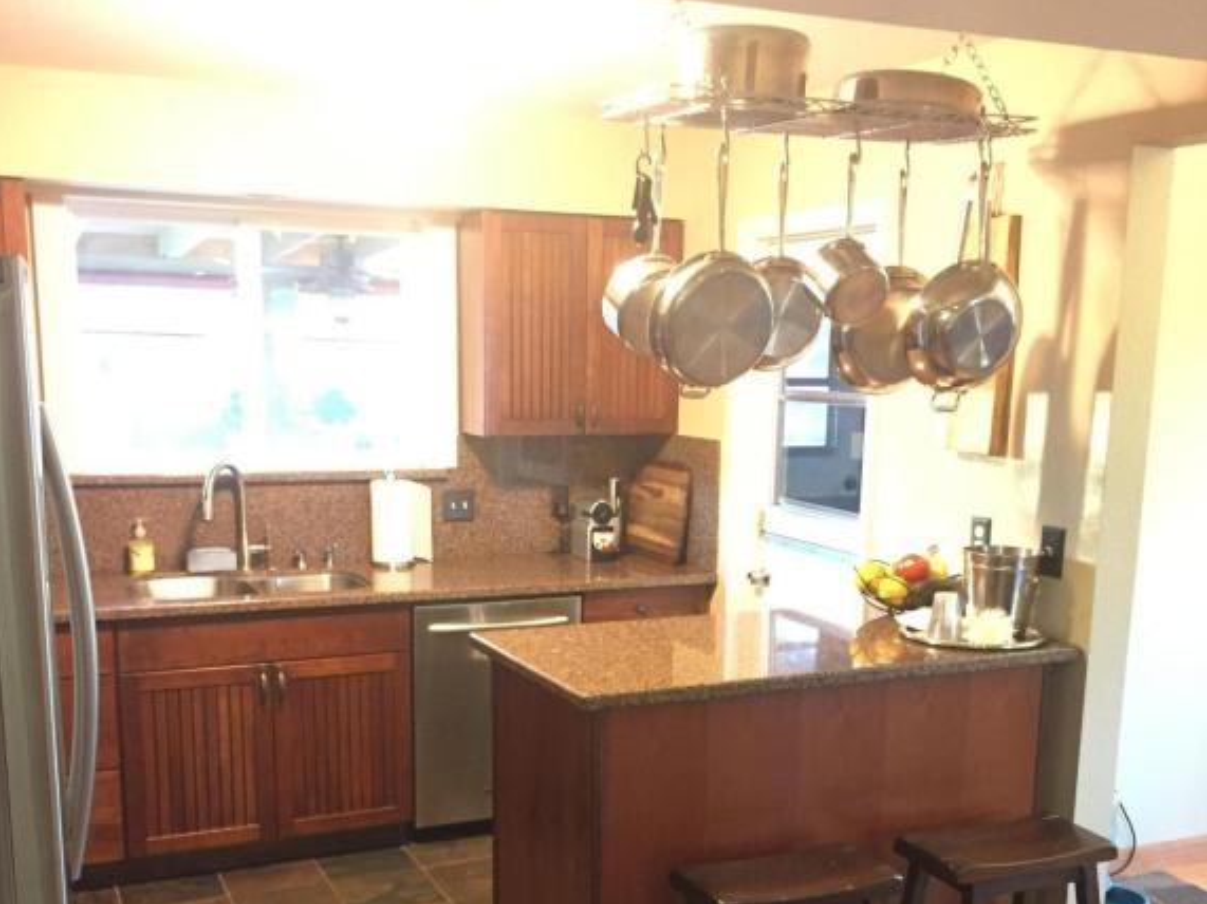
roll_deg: -1.0
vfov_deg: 36.2
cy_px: 638
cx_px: 602
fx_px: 1360
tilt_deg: -10.6
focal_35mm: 39
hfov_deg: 47.9
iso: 500
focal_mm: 4.15
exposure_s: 1/15
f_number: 2.2
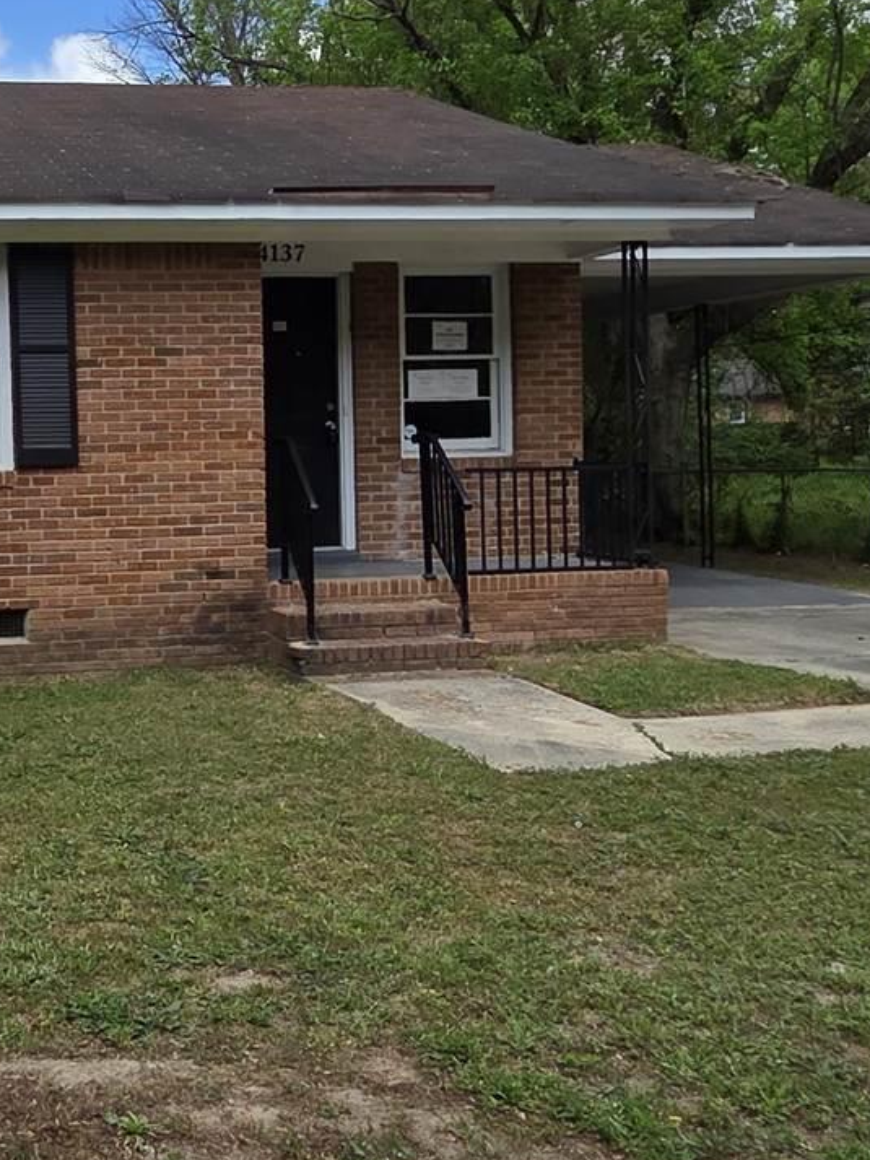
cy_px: 449
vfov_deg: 44.5
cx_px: 0
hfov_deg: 31.7
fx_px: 1407
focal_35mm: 42
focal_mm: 2.2
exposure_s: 1/2027
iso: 50
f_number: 2.2
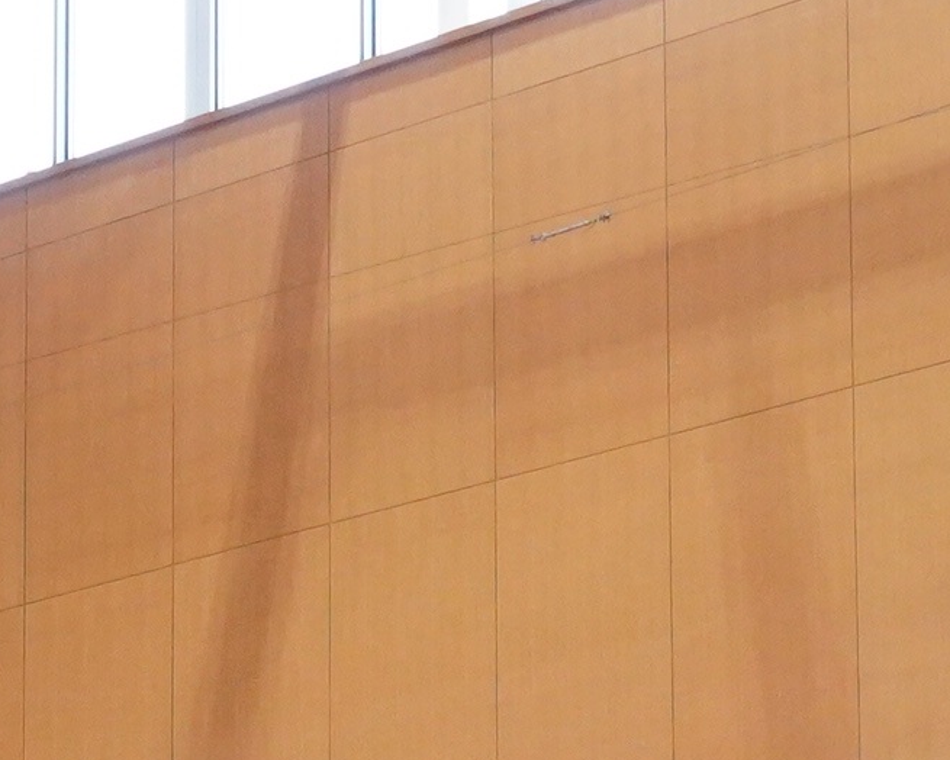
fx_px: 4611
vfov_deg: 8.7
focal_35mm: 164
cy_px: 1720
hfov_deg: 11.6
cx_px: -1
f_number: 3.5
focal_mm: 18
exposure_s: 1/160
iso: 2000
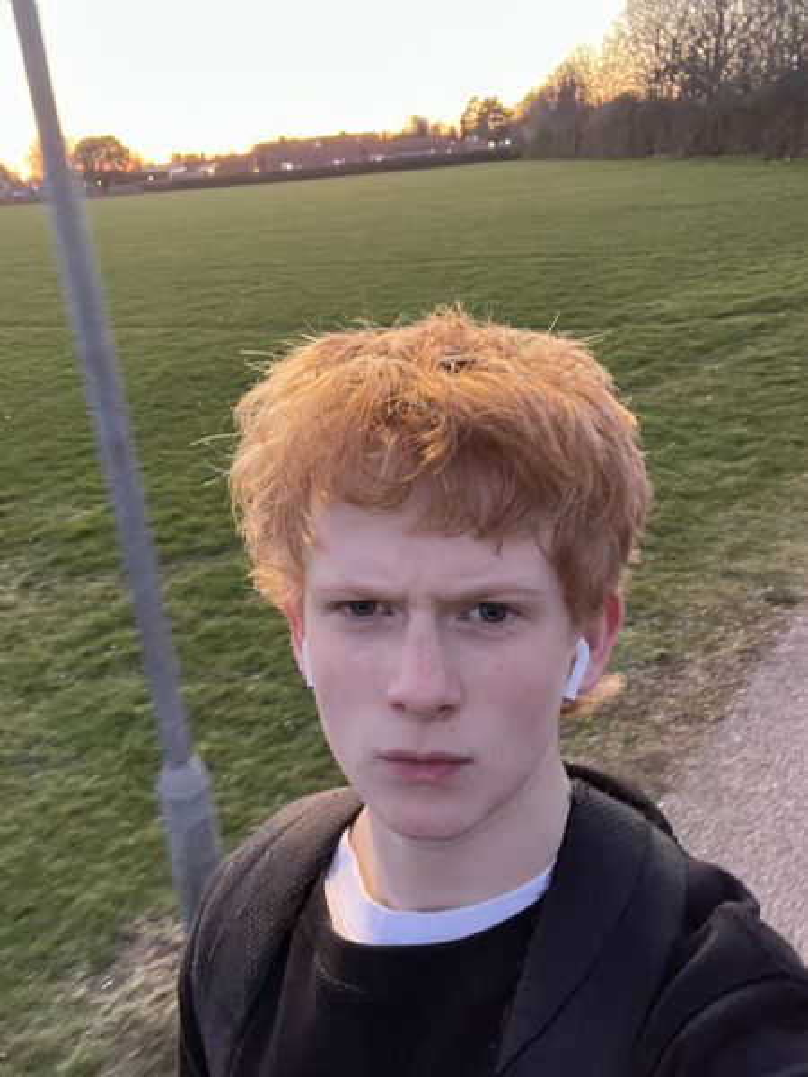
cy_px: 538
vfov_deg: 60.0
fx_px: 934
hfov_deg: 46.8
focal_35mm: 30
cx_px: 404
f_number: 2.2
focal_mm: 2.71
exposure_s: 1/30
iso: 500
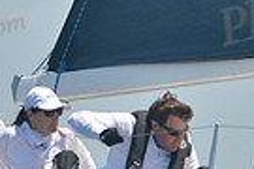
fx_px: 12128
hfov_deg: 1.2
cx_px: 124
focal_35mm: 1719
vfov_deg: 0.8
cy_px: 294
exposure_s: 1/1000
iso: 280
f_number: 6.3
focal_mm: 400
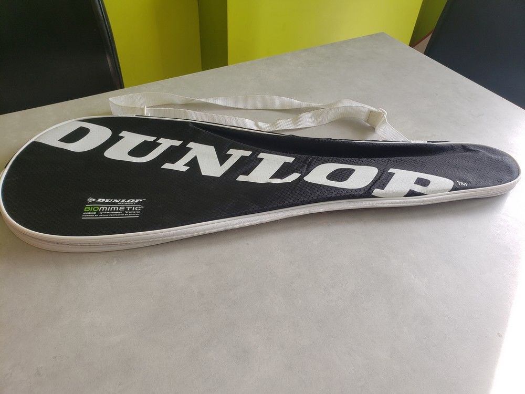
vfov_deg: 53.1
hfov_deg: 67.3
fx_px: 394
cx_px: 262
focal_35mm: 26
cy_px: 197
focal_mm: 4.3
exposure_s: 1/132
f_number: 2.4
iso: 50
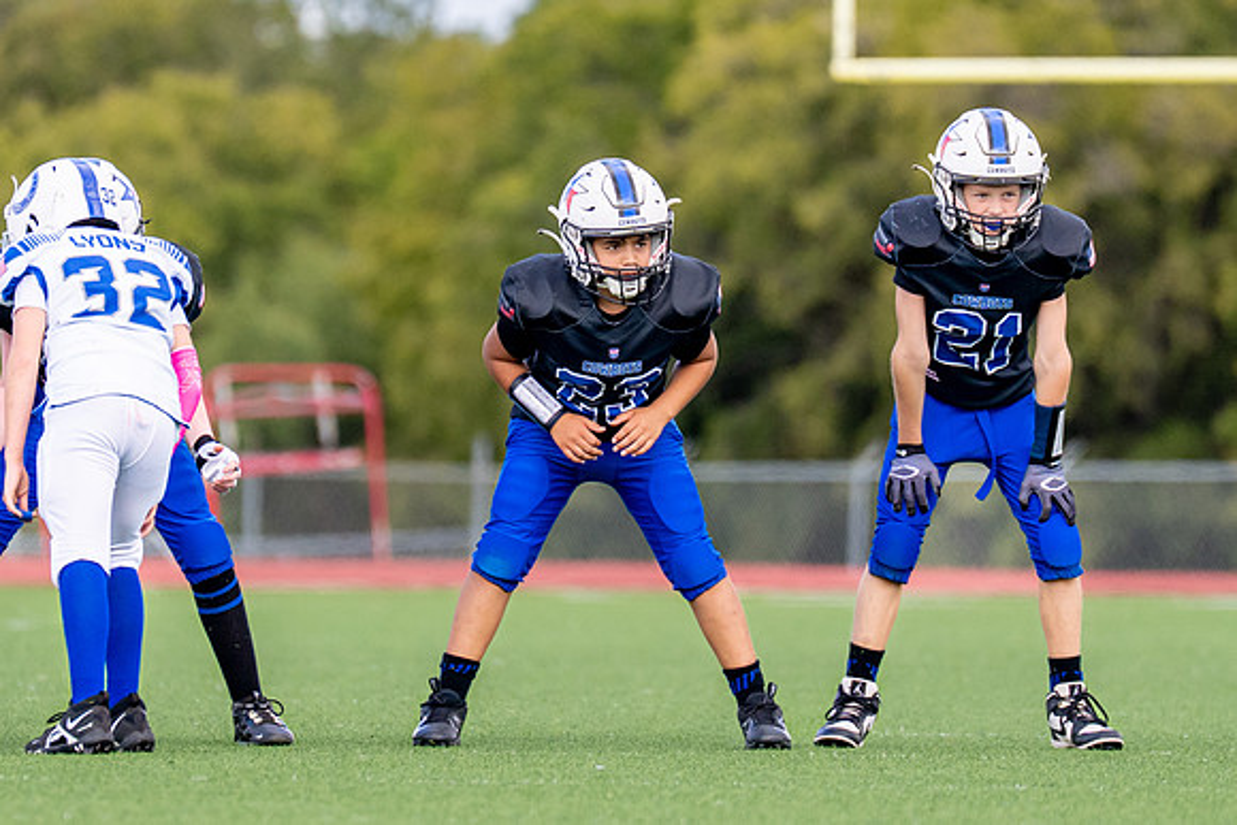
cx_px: 598
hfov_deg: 3.5
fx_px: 20319
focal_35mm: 591
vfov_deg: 2.3
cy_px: 385
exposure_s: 1/3200
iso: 320
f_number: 2.8
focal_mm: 200
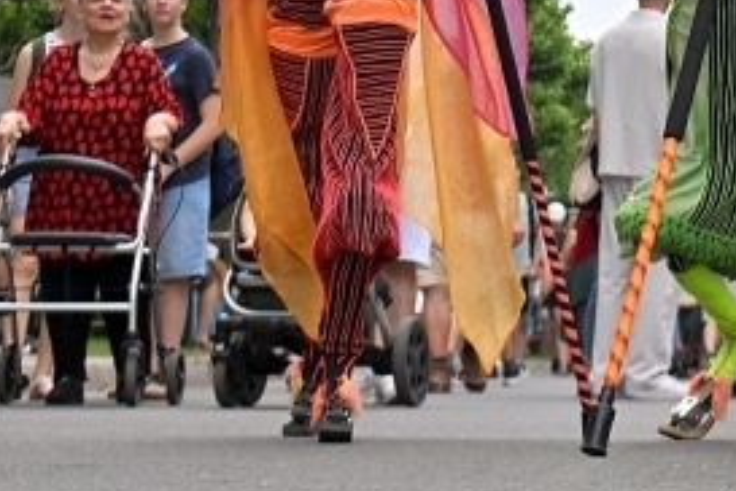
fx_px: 3373
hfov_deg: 12.1
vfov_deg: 8.2
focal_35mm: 165
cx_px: 909
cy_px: -201
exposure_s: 1/500
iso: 250
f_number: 8
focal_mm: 48
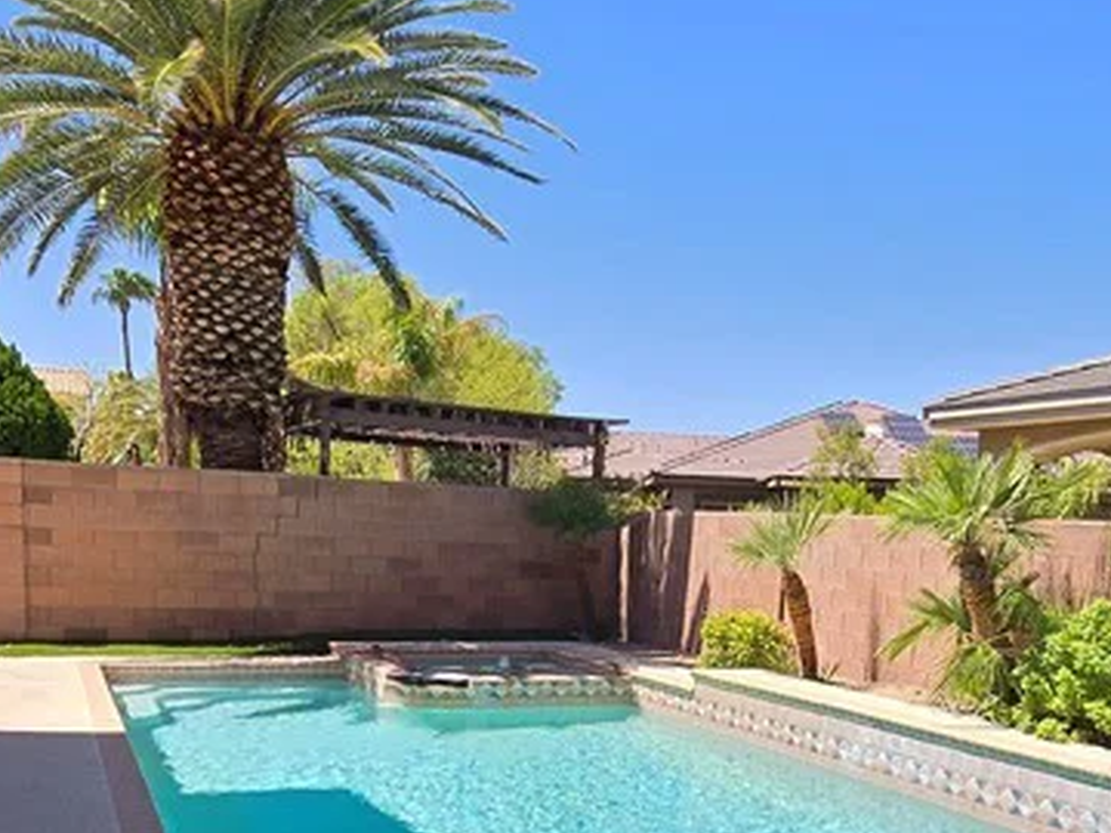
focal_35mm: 37
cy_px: 691
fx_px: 1188
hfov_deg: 50.0
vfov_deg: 37.0
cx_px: 626
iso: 50
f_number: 2.2
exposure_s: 1/1339
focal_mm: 2.2
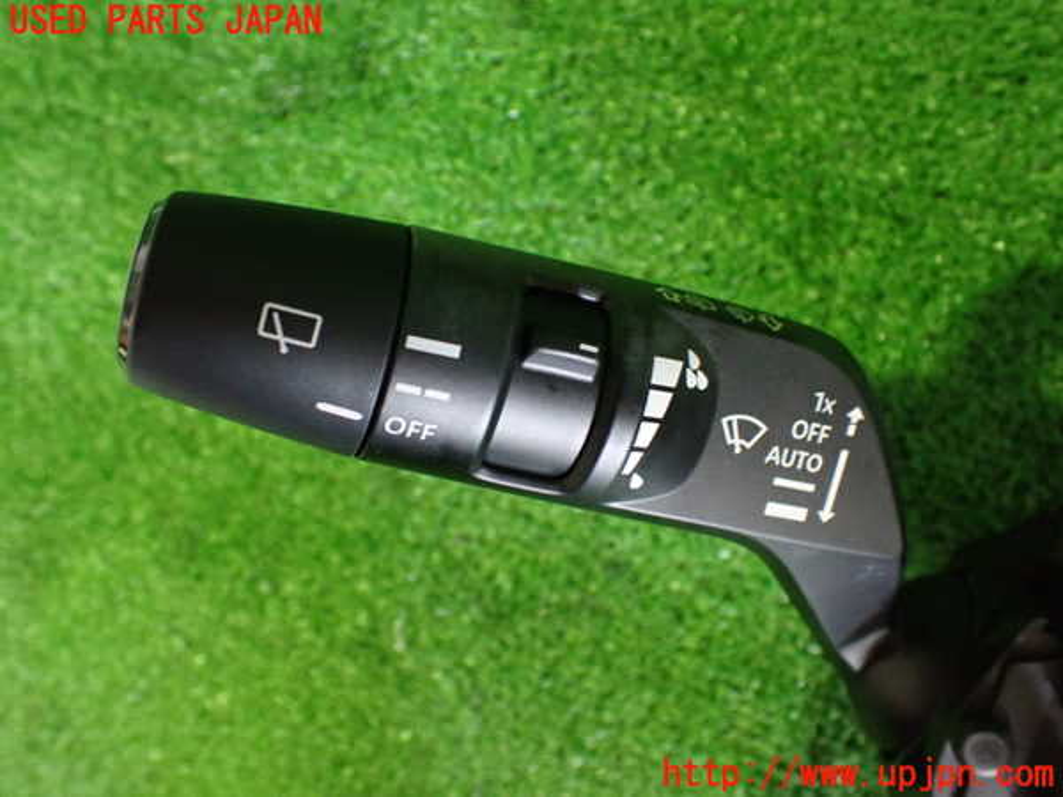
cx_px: 532
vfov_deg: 46.8
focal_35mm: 30
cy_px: 398
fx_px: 921
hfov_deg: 60.0
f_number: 2.3
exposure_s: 1/30
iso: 1000
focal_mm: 5.4
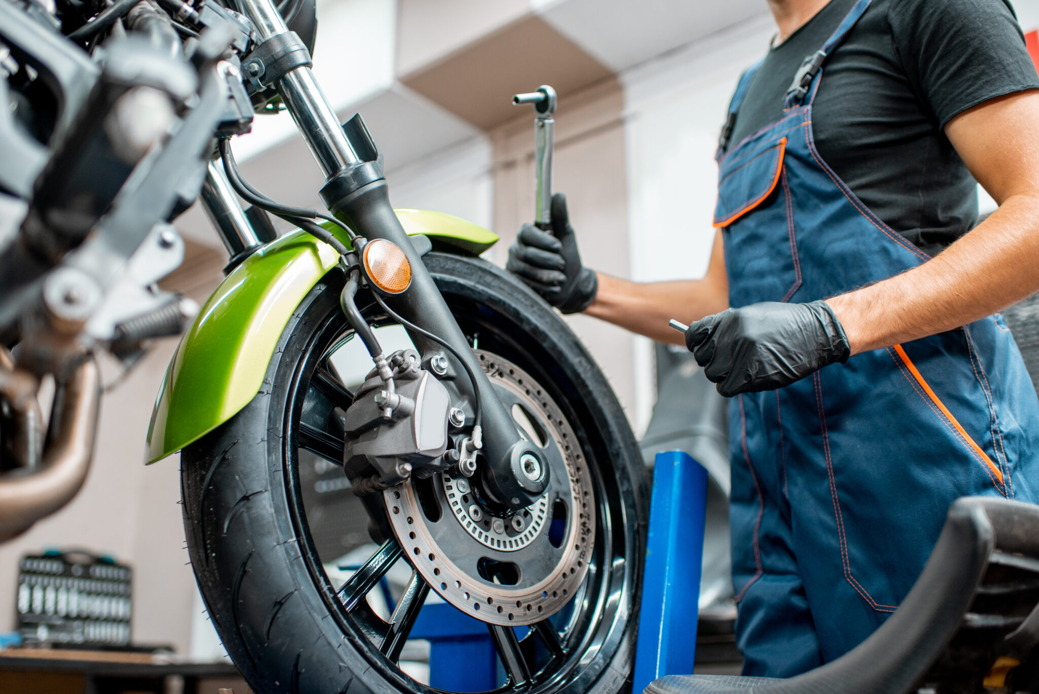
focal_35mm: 35
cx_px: 520
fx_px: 1010
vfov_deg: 37.9
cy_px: 347
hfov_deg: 54.4
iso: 500
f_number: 2.2
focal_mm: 35
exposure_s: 1/160
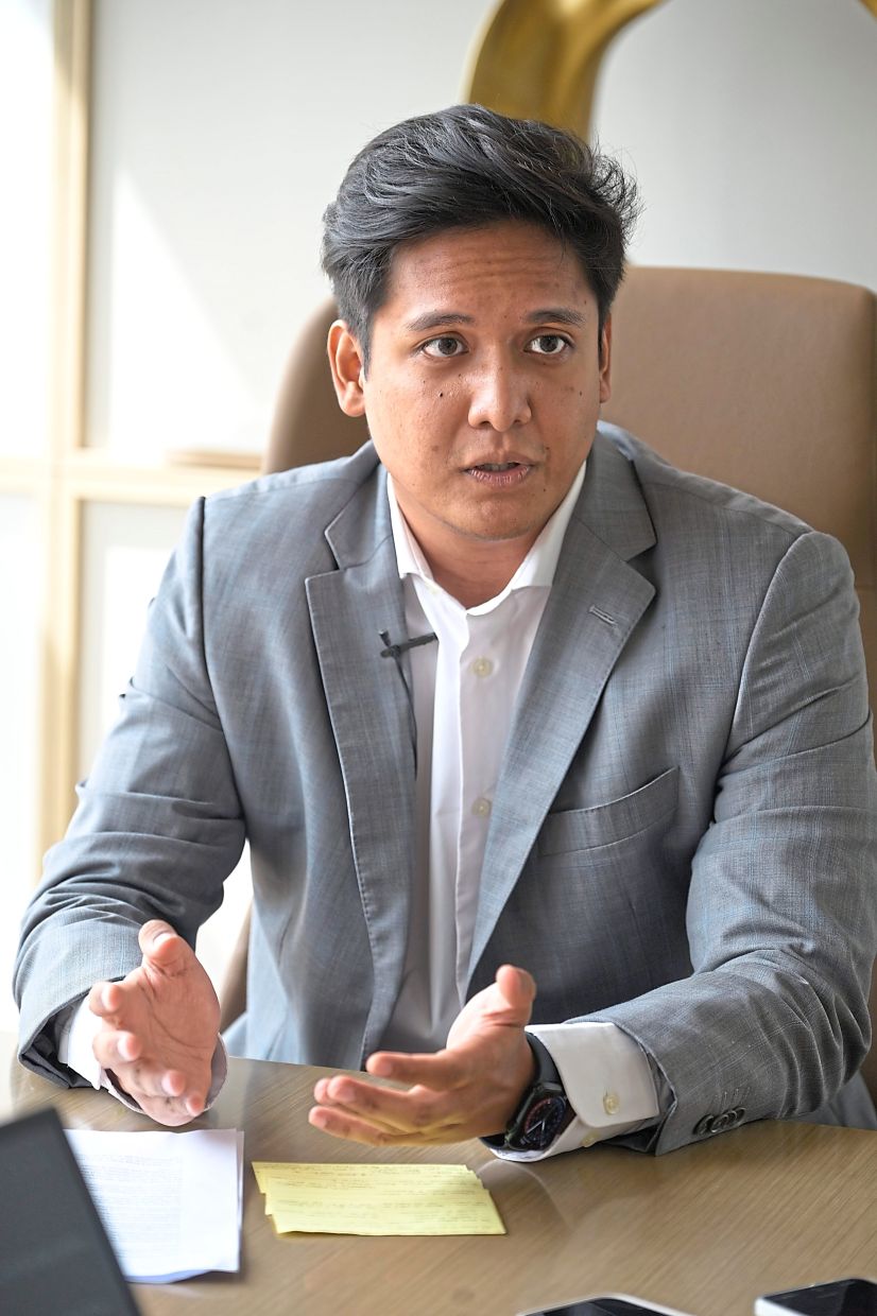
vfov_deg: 20.0
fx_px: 3729
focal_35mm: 102
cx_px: 438
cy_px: 658
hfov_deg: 13.4
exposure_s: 1/100
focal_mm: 102
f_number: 4
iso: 640
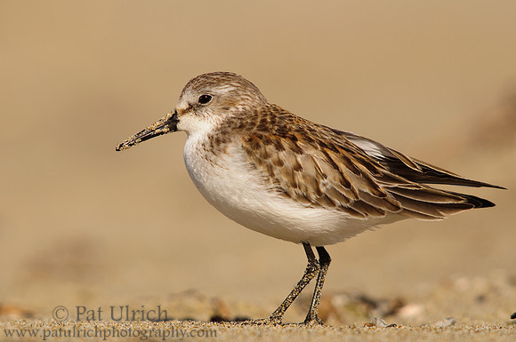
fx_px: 8588
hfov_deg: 3.4
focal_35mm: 600
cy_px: 171
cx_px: 258
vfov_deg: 2.3
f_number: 8
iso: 200
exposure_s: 1/640
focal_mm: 400
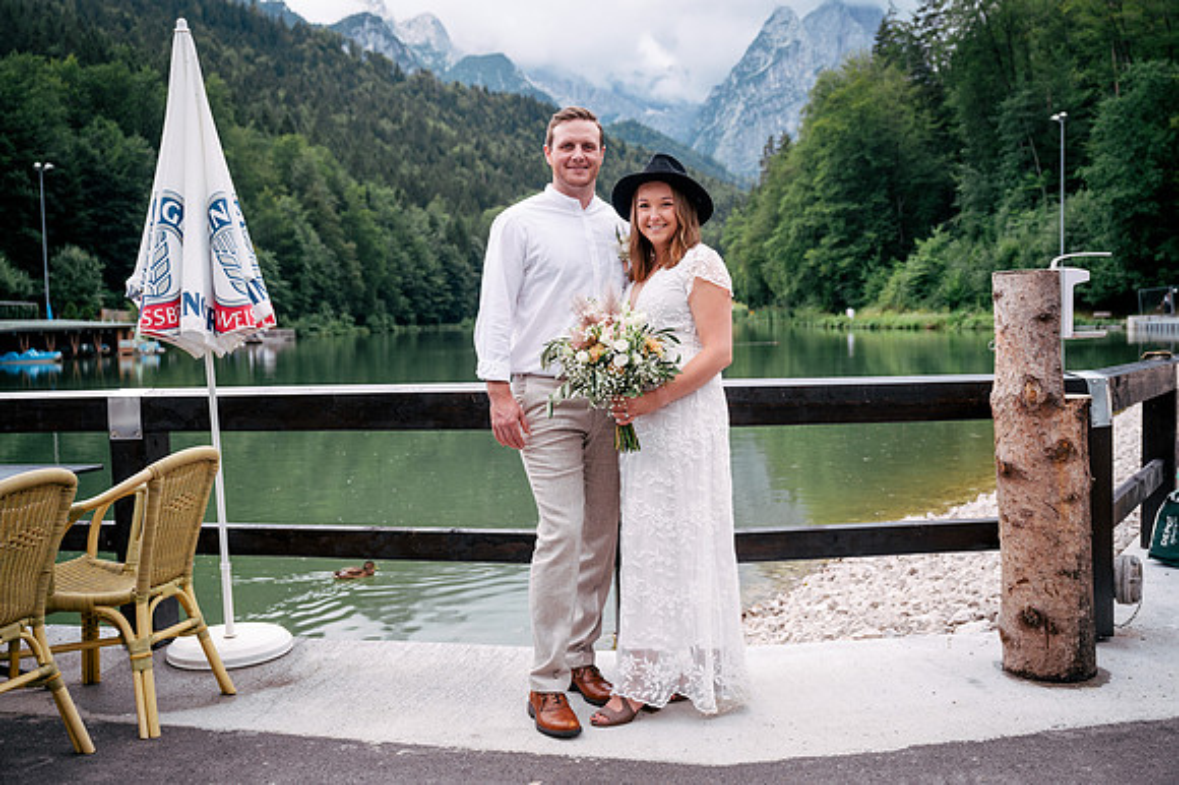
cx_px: 590
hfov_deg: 54.5
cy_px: 392
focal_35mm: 35
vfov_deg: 37.8
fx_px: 1146
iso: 400
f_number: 4
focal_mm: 35
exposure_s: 1/250
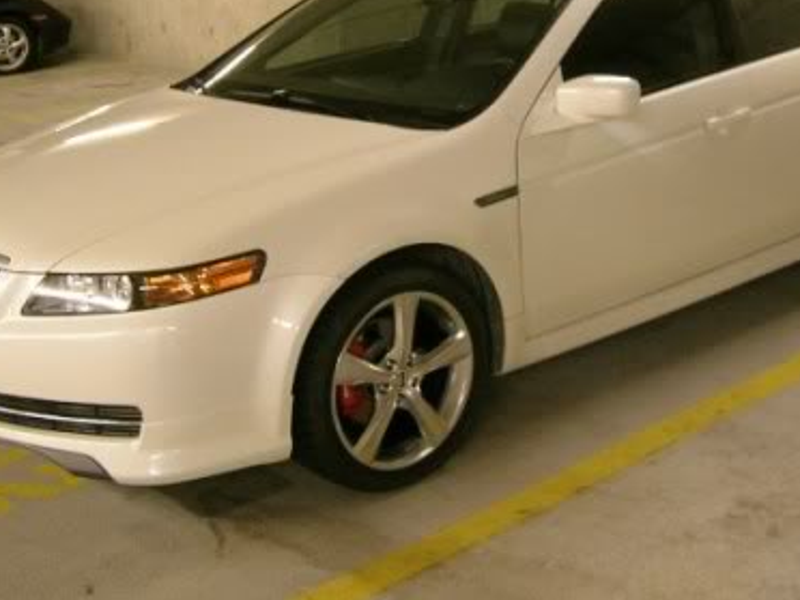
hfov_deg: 36.1
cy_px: 198
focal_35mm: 53
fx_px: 1225
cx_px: 442
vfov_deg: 27.4
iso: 85
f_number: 2.8
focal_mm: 5.4
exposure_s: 1/3.9
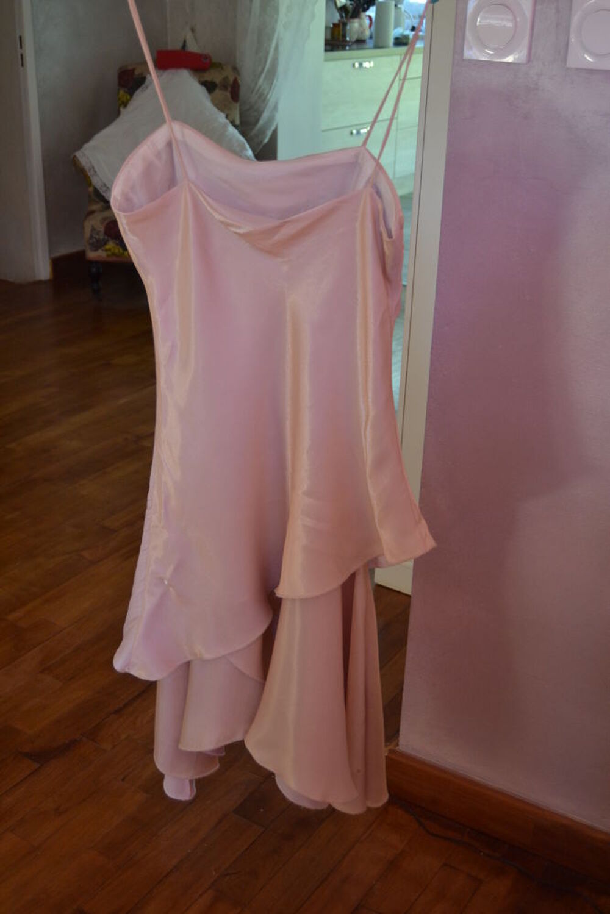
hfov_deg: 31.9
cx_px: 305
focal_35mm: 42
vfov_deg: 46.4
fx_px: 1067
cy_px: 457
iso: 720
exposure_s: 1/60
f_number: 4
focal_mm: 28
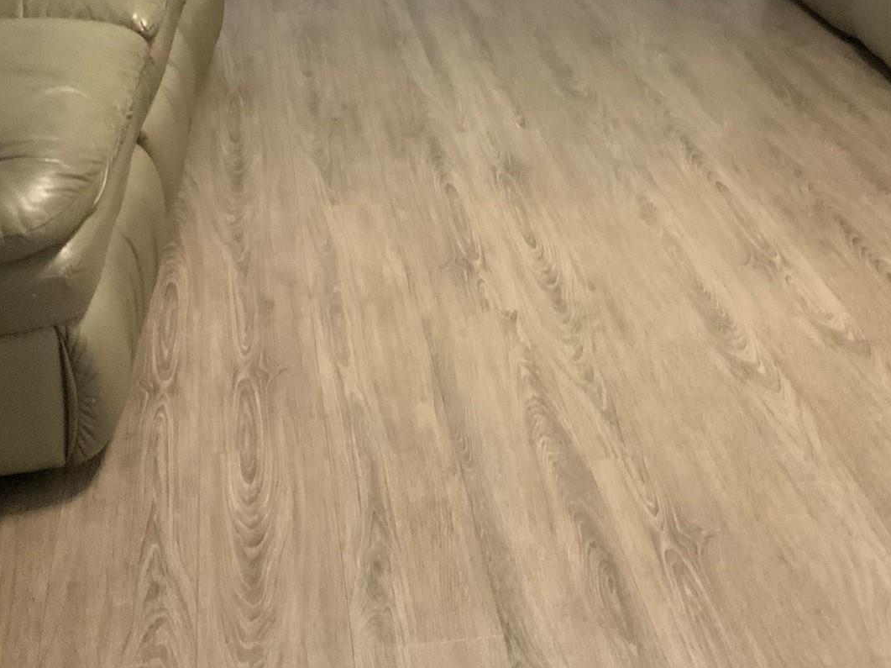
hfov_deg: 34.3
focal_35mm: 56
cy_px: 198
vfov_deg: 25.9
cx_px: 509
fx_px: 1441
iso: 320
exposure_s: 1/40
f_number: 1.8
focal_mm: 3
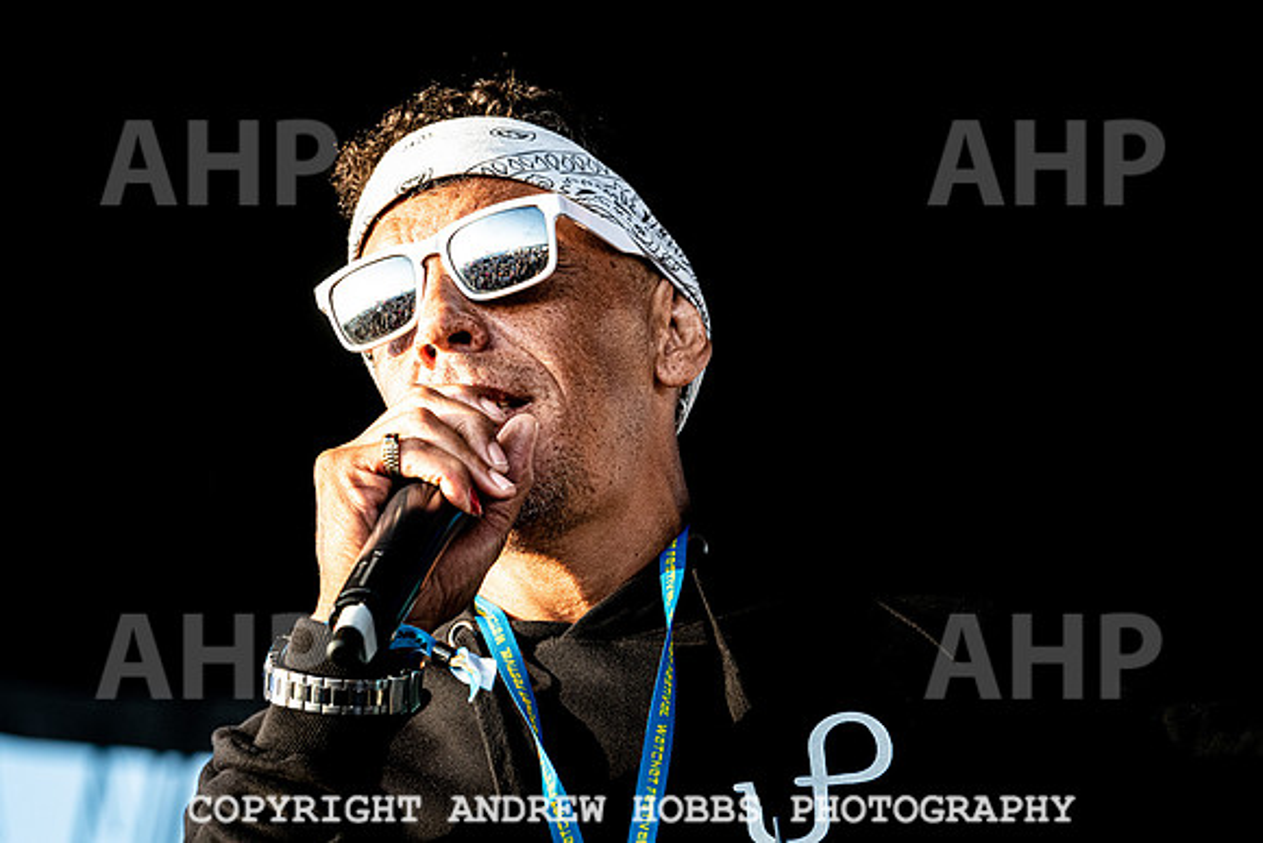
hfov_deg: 10.3
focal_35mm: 199
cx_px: 476
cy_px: 318
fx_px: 6994
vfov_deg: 6.9
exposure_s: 1/1000
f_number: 5
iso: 1800
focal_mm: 160
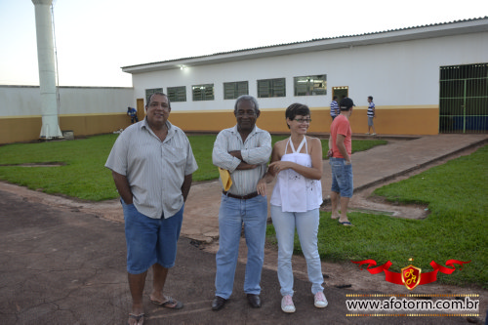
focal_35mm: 33
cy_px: 162
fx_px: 447
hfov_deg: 57.2
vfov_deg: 39.9
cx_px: 244
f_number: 5
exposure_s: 1/100
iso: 400
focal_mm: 22
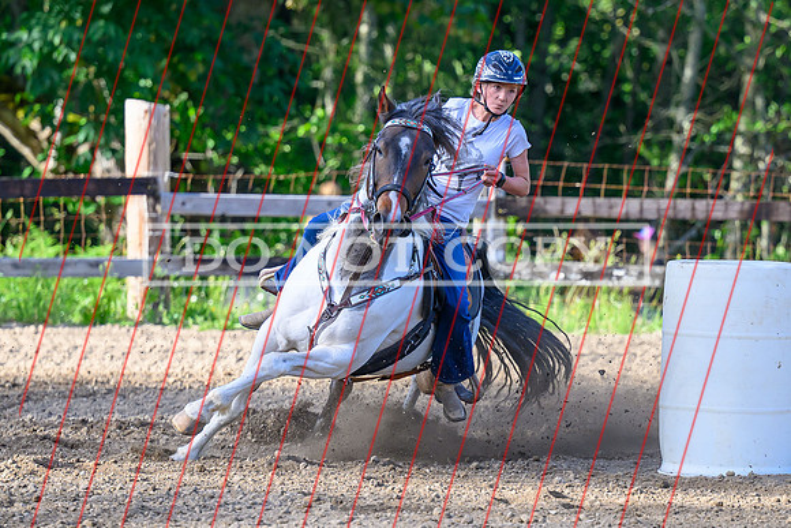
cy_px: 315
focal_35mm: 249
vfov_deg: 5.5
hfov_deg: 8.3
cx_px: 441
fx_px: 5475
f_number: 2.8
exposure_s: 1/2500
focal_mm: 125
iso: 800
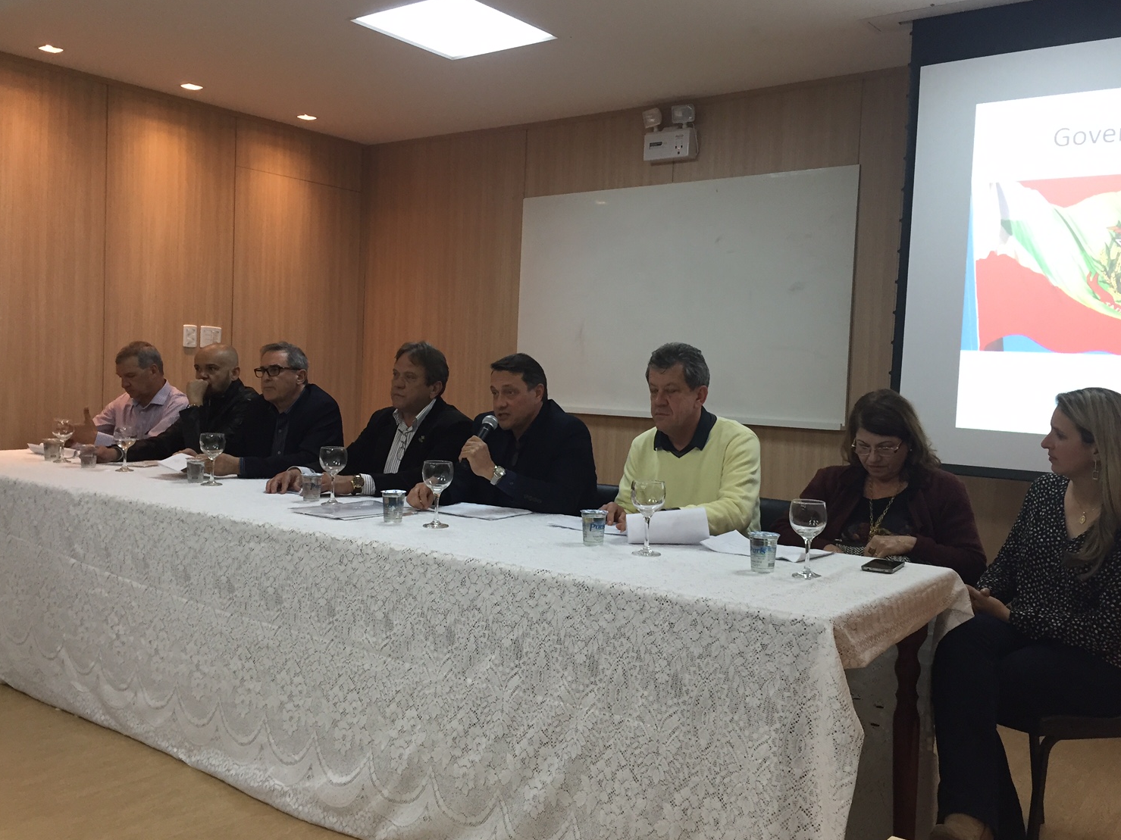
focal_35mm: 32
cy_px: 418
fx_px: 1036
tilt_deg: -3.3
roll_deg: -2.7
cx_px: 550
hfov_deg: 56.8
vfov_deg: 44.2
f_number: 2.2
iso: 100
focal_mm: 4.15
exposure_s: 1/30
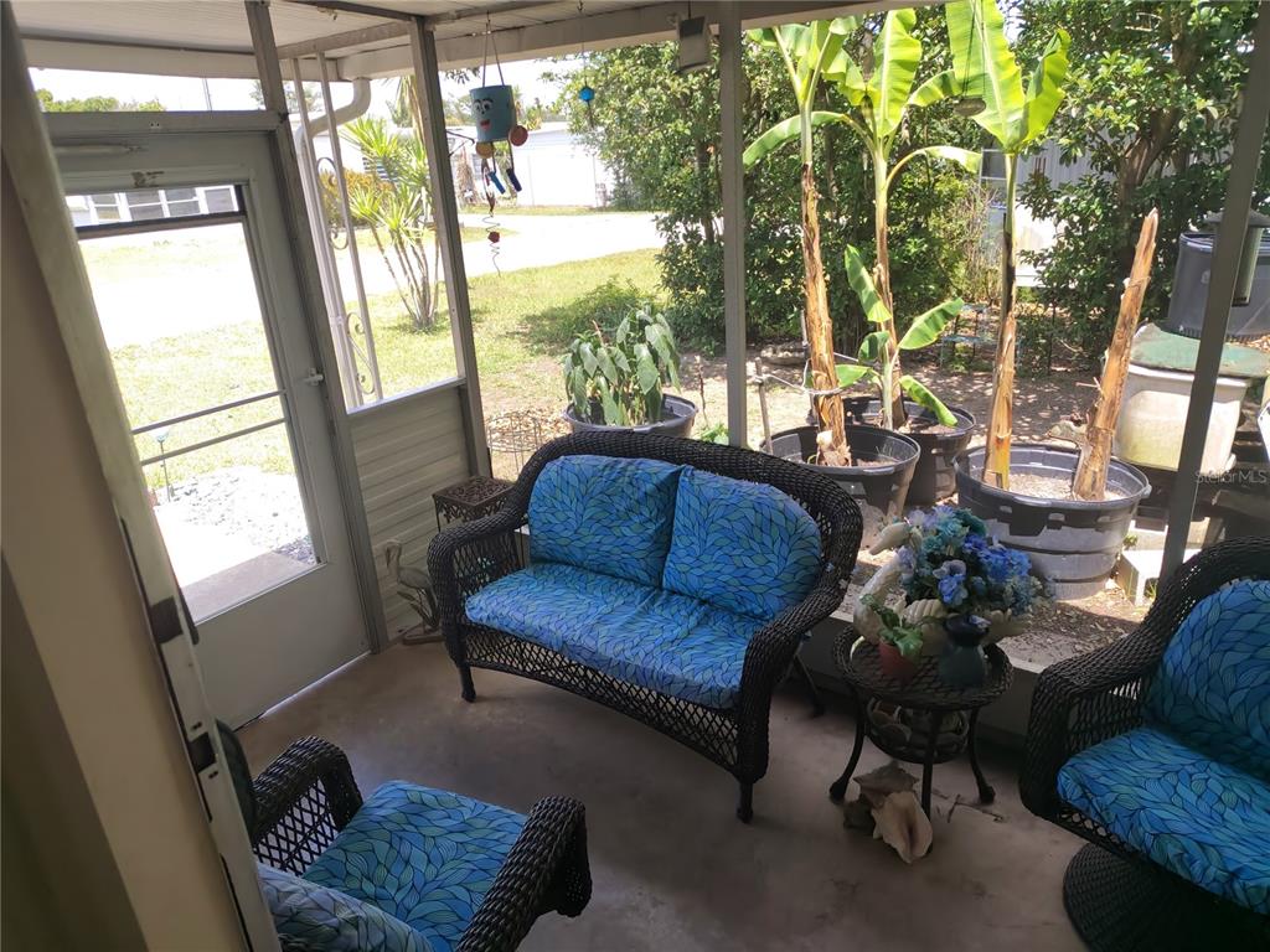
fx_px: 881
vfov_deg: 56.8
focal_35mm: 24
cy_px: 476
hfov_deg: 71.6
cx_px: 635
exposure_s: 1/2000
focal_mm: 5.56
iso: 817
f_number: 1.8
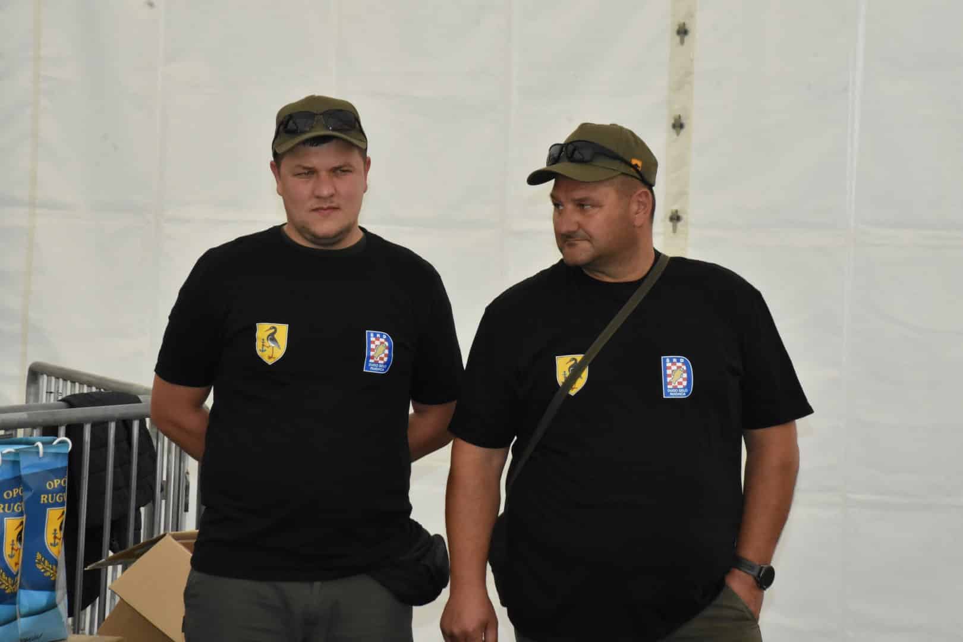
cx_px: 482
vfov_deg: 9.6
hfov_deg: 14.4
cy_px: 321
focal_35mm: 142
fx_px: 3812
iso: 3200
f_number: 20
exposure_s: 1/250
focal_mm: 95
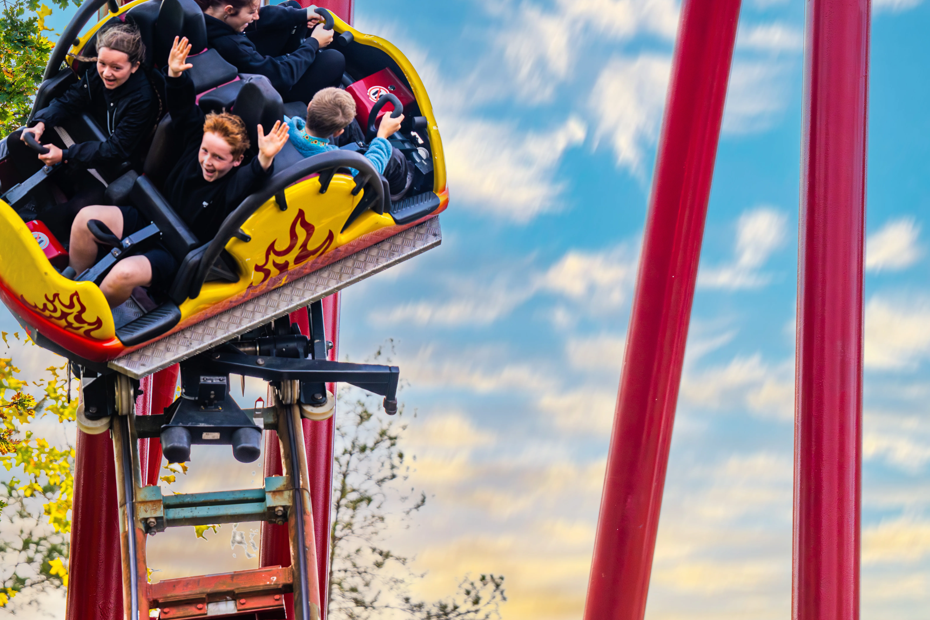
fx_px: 5192
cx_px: 305
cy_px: 194
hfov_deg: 10.2
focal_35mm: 201
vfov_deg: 6.8
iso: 800
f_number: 2.8
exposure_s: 1/8000
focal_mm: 134
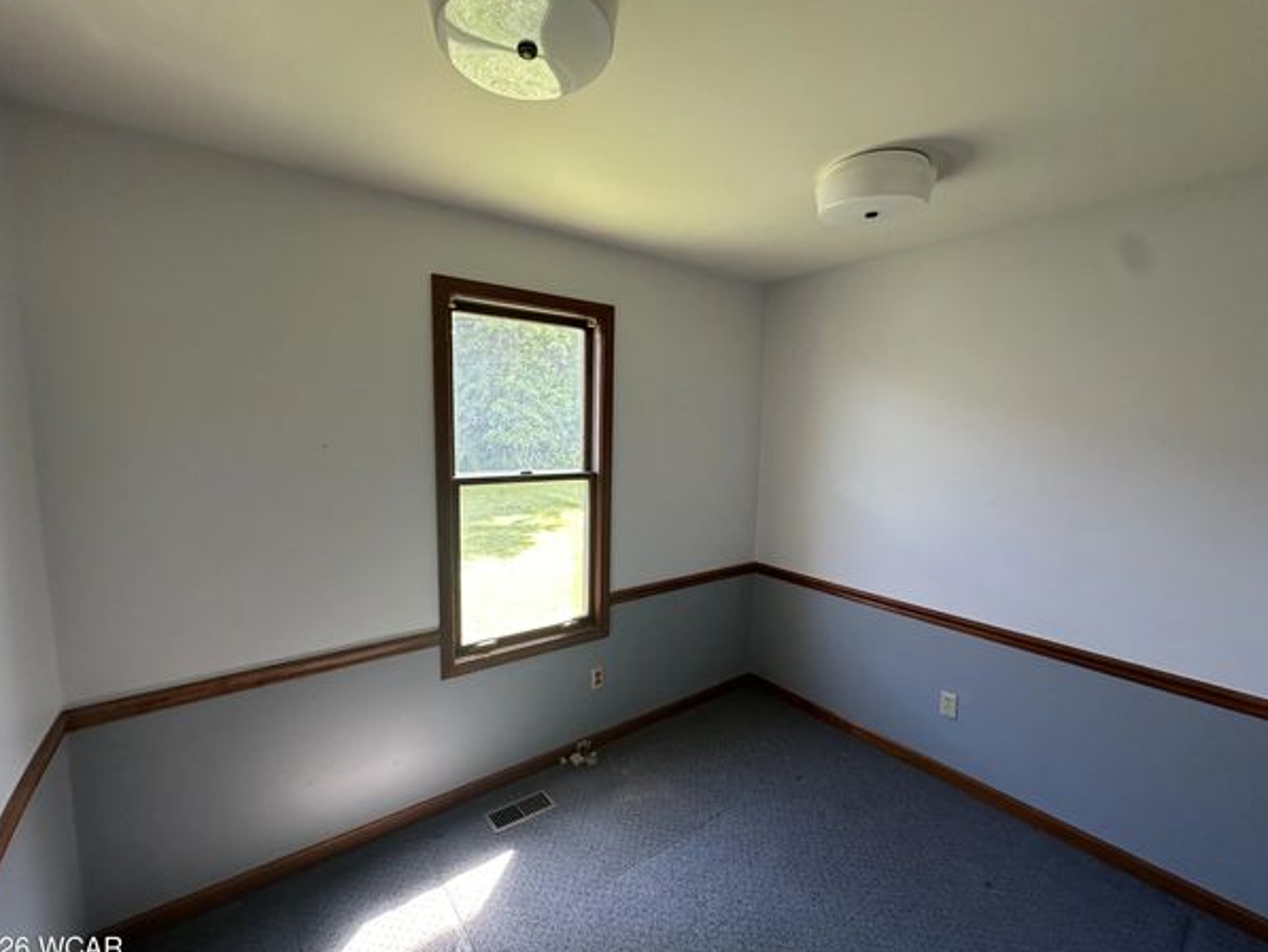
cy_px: 484
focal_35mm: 15
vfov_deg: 81.8
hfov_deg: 98.1
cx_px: 622
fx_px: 550
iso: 100
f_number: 2.2
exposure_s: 1/99
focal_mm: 2.22
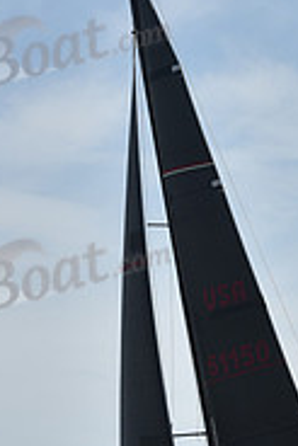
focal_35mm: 290
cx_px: 297
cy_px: 383
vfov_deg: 7.1
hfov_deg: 4.7
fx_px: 3594
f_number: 8
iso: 250
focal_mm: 92
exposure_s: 1/1250
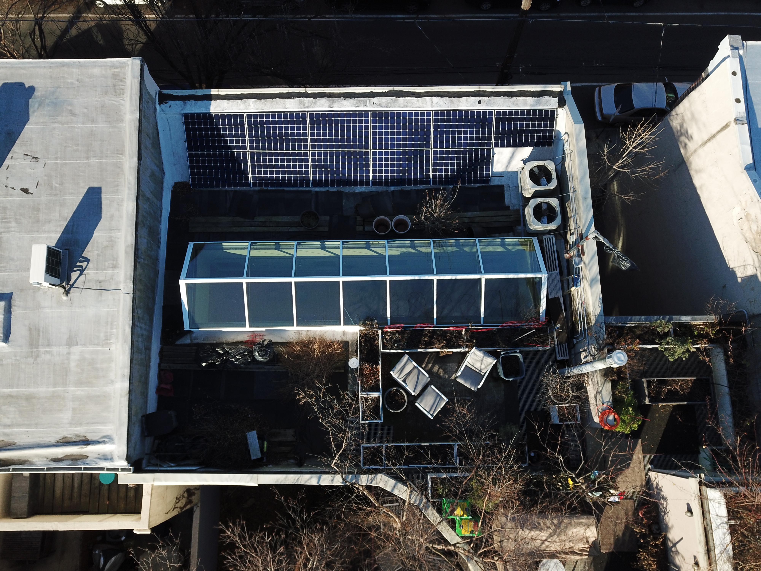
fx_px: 572
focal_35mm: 26
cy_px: 286
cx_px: 380
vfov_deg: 53.1
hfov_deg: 67.3
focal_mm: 4.73
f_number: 2.2
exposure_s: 1/640
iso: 100
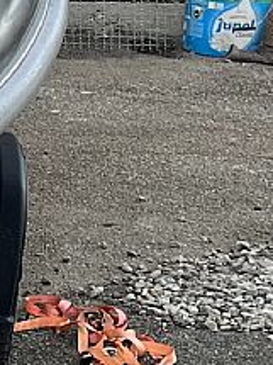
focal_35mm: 174
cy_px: 105
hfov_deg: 7.4
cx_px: -563
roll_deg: +1.5
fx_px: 1831
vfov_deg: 11.3
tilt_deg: -14.7
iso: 50
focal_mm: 5.1
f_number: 1.6
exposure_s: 1/121
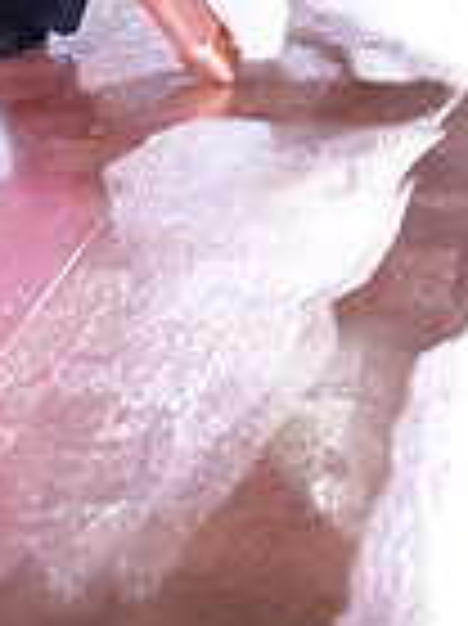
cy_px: -576
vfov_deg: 9.3
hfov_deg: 7.3
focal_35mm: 201
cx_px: -11
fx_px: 3629
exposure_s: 1/320
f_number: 5
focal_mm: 50
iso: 5000
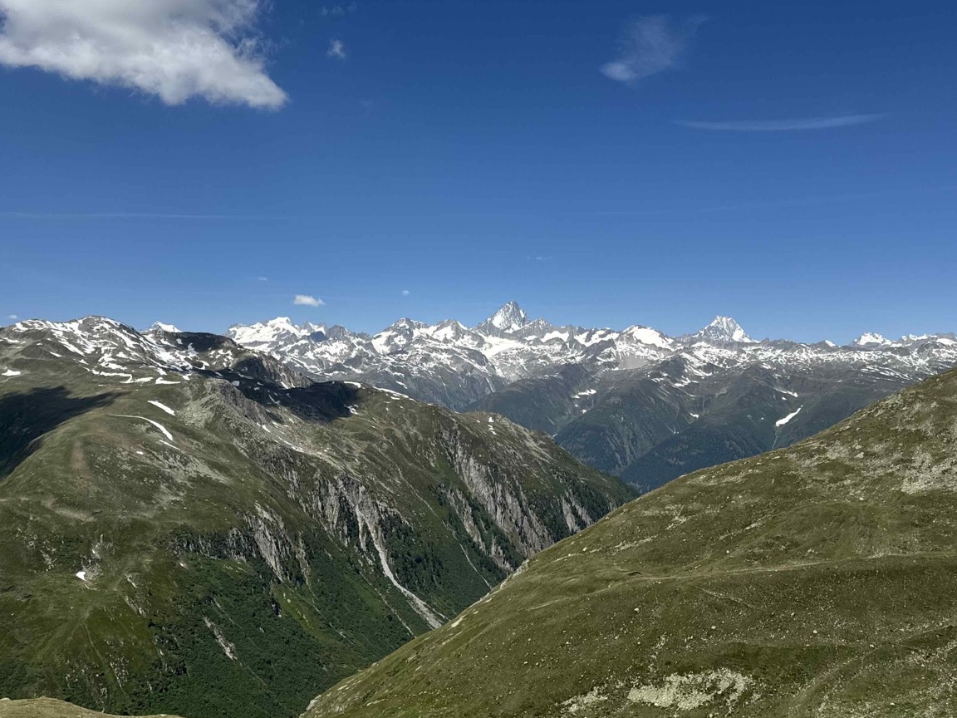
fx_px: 691
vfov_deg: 54.9
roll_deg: -0.1
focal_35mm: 25
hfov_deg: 69.4
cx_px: 487
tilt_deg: +1.3
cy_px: 357
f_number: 1.78
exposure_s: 1/7937
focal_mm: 6.76
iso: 80
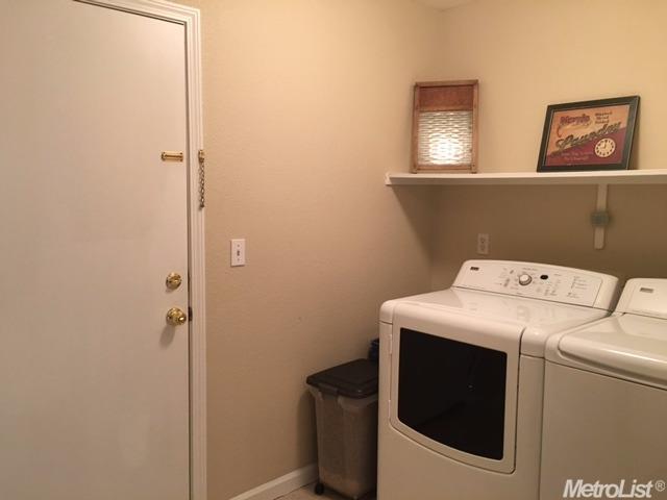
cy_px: 250
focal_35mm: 29
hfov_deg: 61.7
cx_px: 334
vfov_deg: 48.2
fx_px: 559
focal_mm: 4.15
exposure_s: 1/30
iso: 100
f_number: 2.2
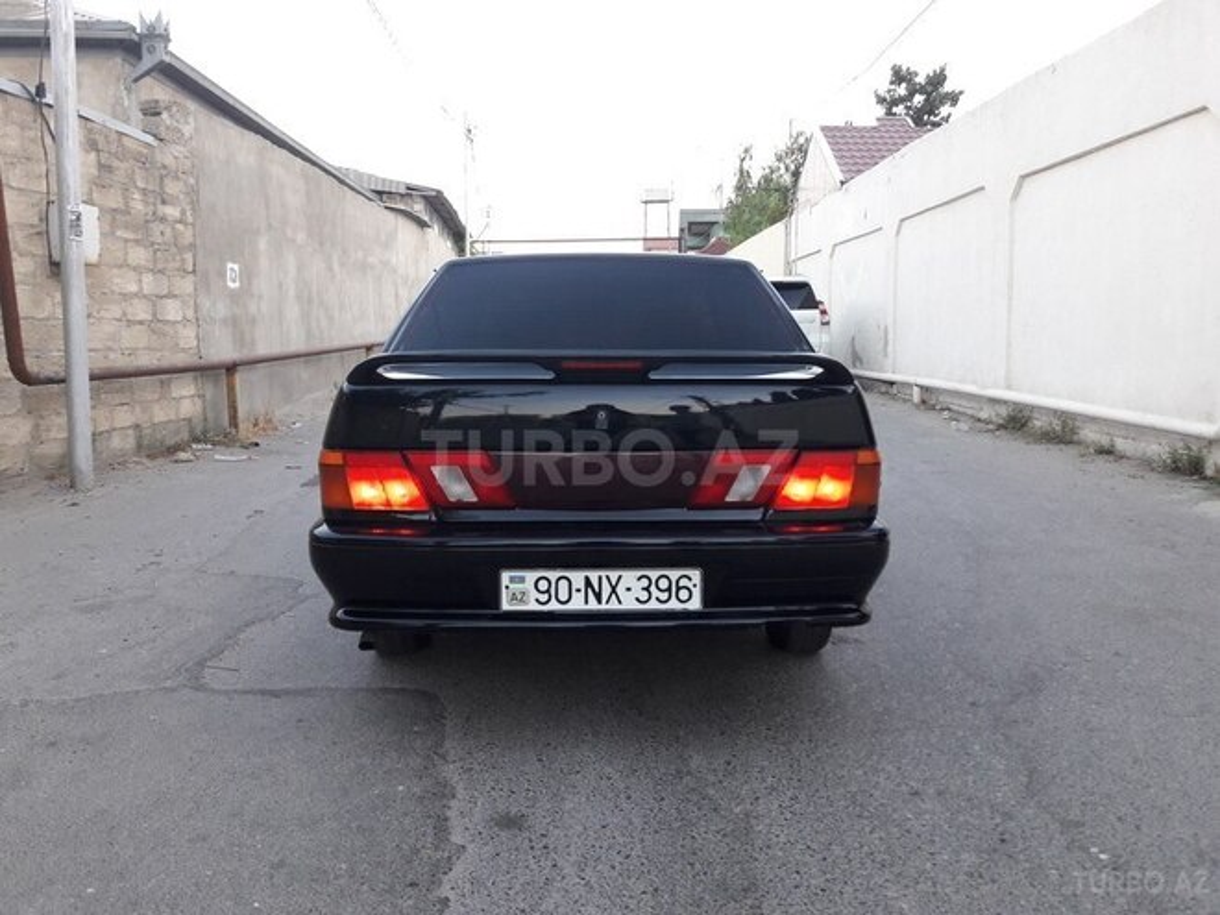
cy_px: 458
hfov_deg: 63.4
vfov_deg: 49.7
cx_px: 610
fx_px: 987
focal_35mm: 28
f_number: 1.9
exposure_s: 1/33
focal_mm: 3.7
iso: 64
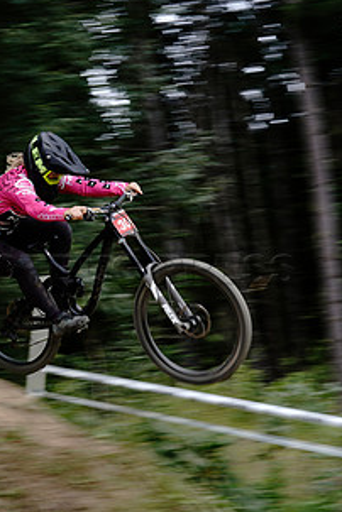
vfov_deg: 19.6
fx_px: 1482
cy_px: 262
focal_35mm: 104
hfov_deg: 13.1
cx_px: 98
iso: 125
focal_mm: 70
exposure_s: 1/80
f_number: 10
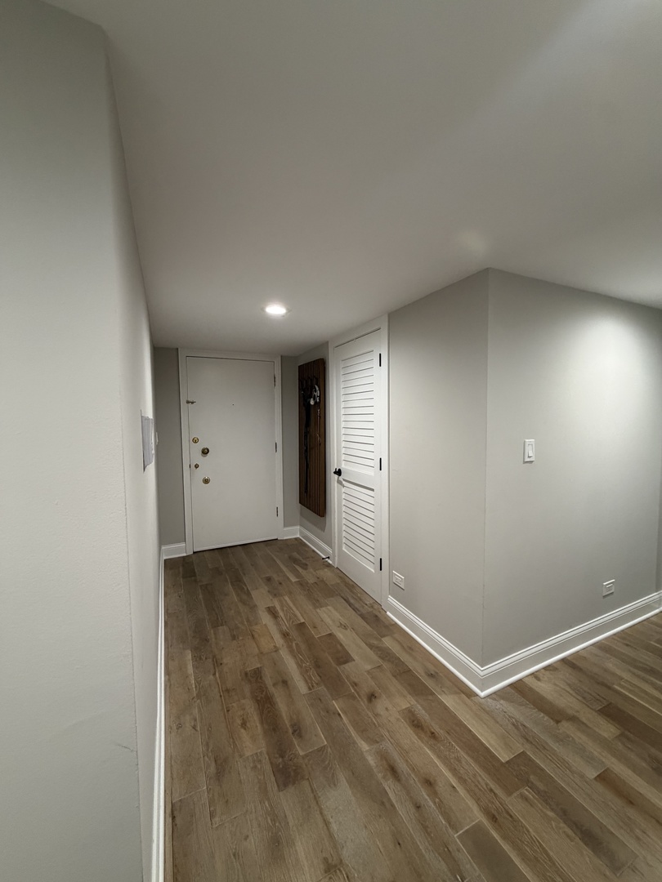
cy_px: 441
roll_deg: +0.1
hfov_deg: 85.7
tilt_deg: -3.1
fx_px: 357
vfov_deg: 102.1
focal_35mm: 14
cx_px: 331
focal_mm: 2.22
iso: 250
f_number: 2.2
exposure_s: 1/60
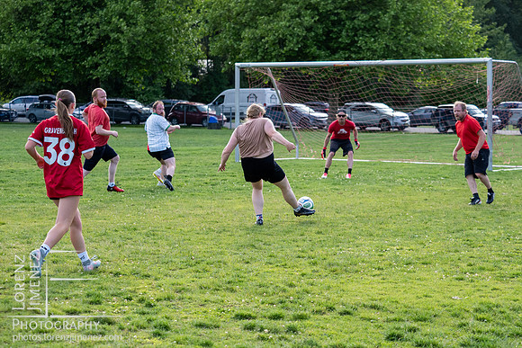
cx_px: 260
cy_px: 187
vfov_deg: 13.8
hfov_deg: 20.5
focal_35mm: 100
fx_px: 1443
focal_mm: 46
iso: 320
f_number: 2.8
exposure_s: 1/1250
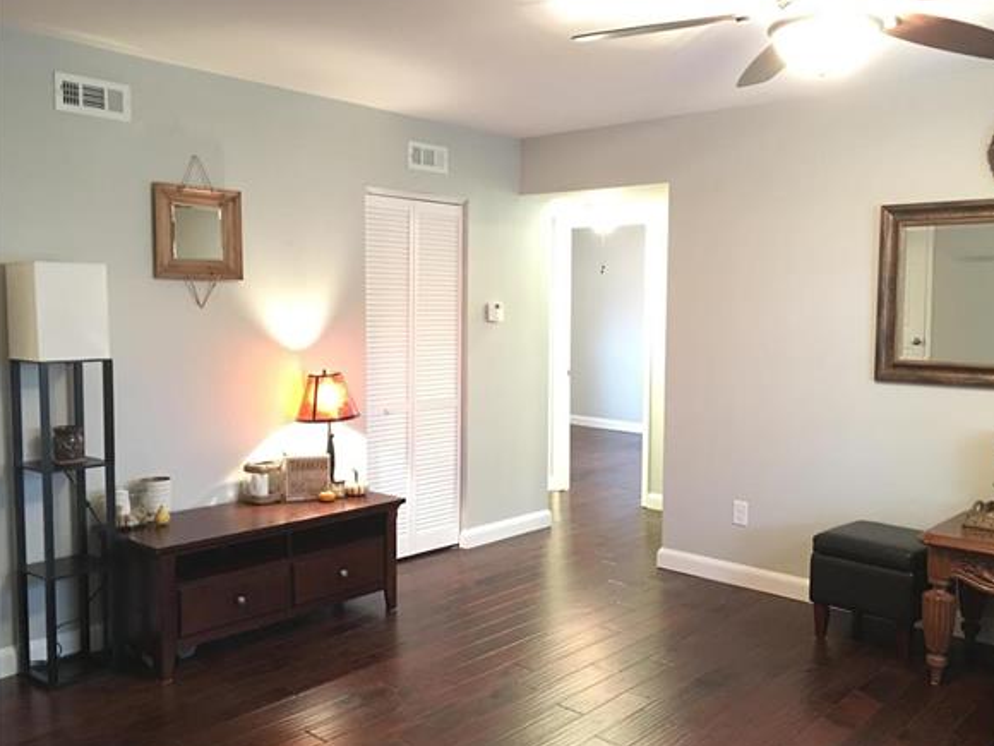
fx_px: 919
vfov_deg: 44.2
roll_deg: -1.4
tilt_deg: -4.8
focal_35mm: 32
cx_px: 540
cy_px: 384
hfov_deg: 56.7
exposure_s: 1/4
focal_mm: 4.15
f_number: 2.2
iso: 160
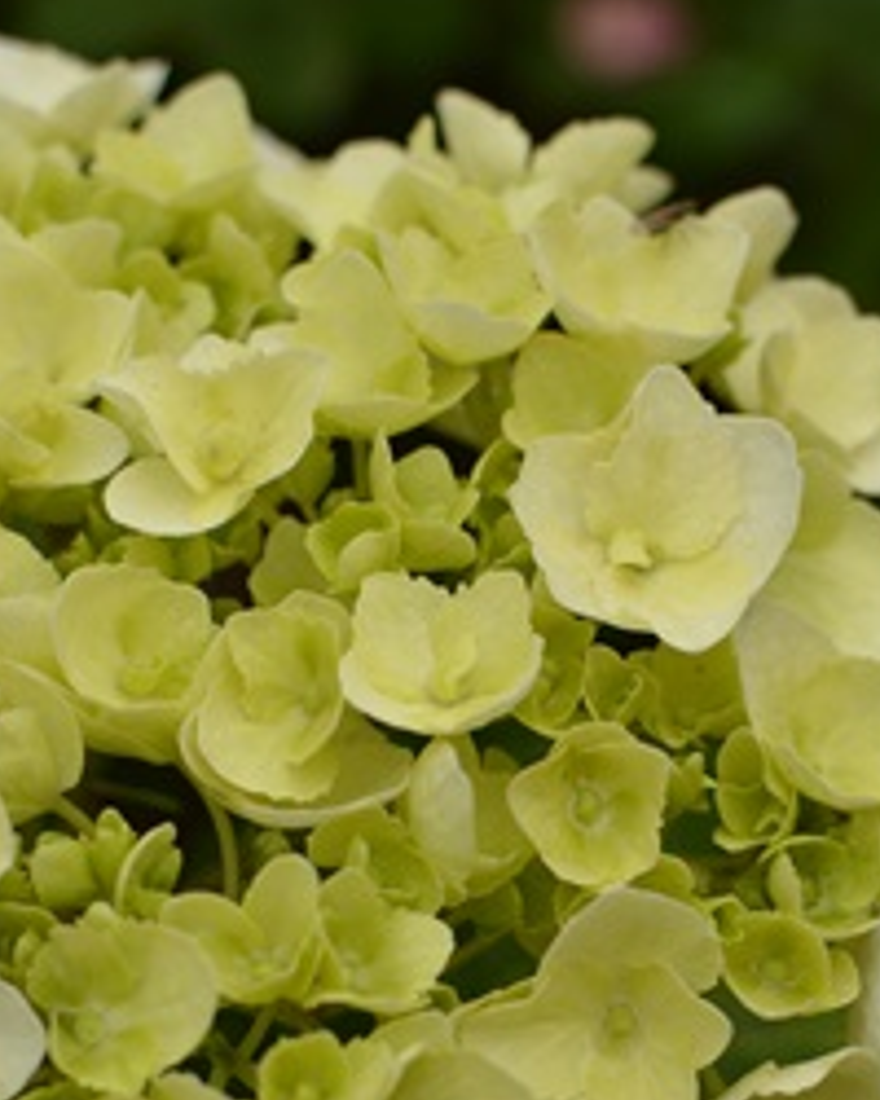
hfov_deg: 17.3
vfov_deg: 21.3
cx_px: 541
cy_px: 873
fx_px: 2892
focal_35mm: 89
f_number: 4
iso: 100
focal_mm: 35
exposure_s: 1/640
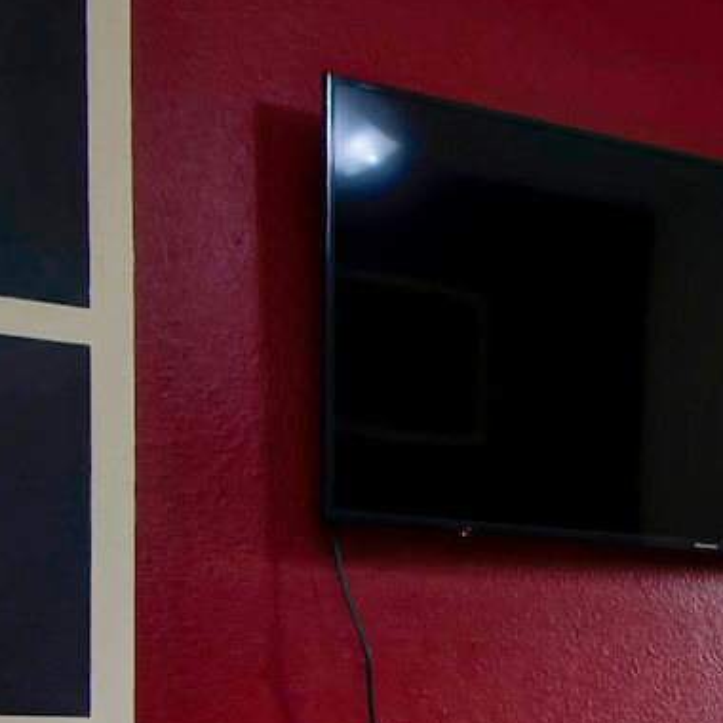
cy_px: 782
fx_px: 2032
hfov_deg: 14.5
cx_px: 1659
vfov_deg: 19.4
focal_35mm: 86
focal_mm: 16
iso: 200
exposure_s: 1/15
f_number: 6.3
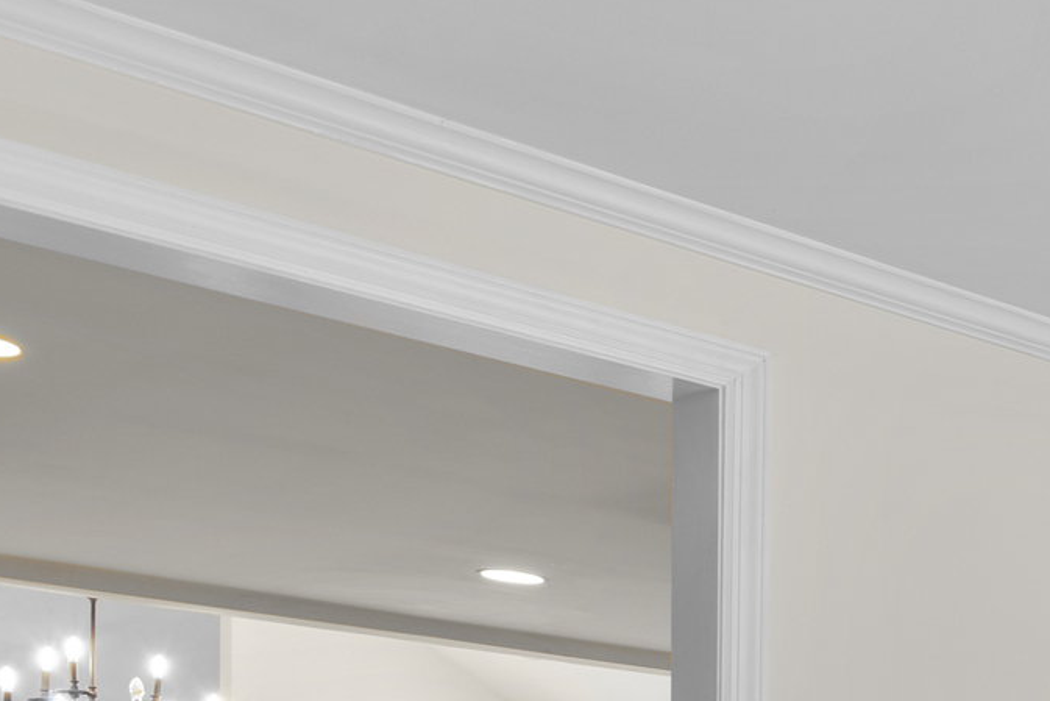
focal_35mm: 73
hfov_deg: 20.8
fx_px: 2129
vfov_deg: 17.0
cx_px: 1802
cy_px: 1038
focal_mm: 16
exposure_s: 1/2
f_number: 9
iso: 200
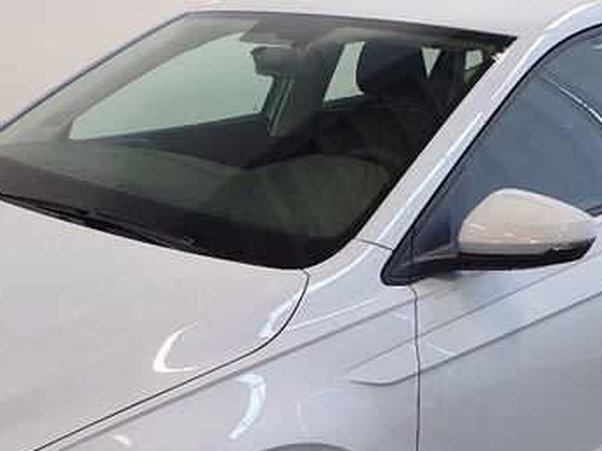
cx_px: 239
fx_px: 1043
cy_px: 409
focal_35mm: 60
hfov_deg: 32.1
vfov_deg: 23.7
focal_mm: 4.32
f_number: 2.4
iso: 250
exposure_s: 1/50
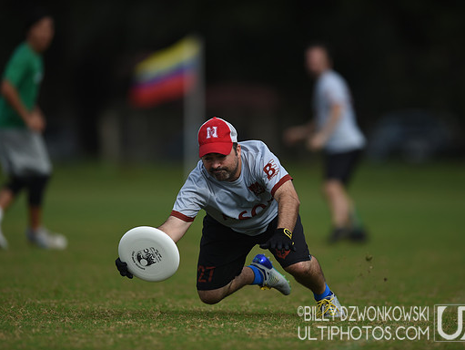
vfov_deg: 3.4
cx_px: 239
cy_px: 175
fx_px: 5861
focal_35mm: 436
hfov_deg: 4.5
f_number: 2.8
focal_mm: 400
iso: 100
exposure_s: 1/2500
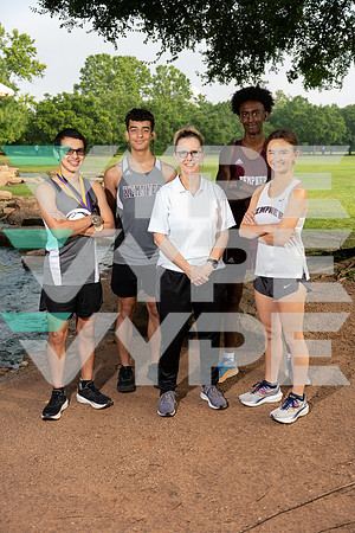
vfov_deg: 53.1
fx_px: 532
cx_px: 178
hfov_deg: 36.9
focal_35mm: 36
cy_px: 266
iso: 125
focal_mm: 36
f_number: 4
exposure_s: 1/250
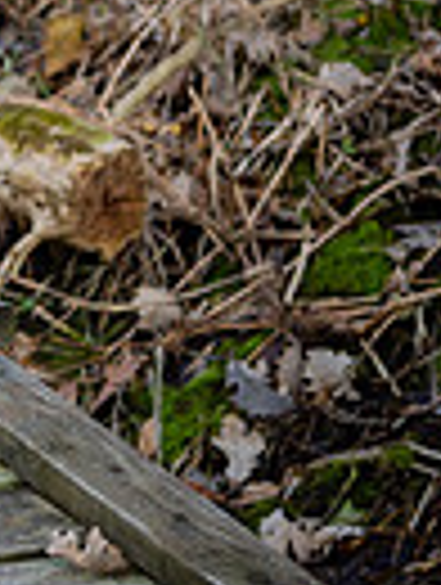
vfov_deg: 5.4
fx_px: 6163
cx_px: -850
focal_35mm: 364
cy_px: -97
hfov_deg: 4.0
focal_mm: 85
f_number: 3.5
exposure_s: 1/125
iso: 200
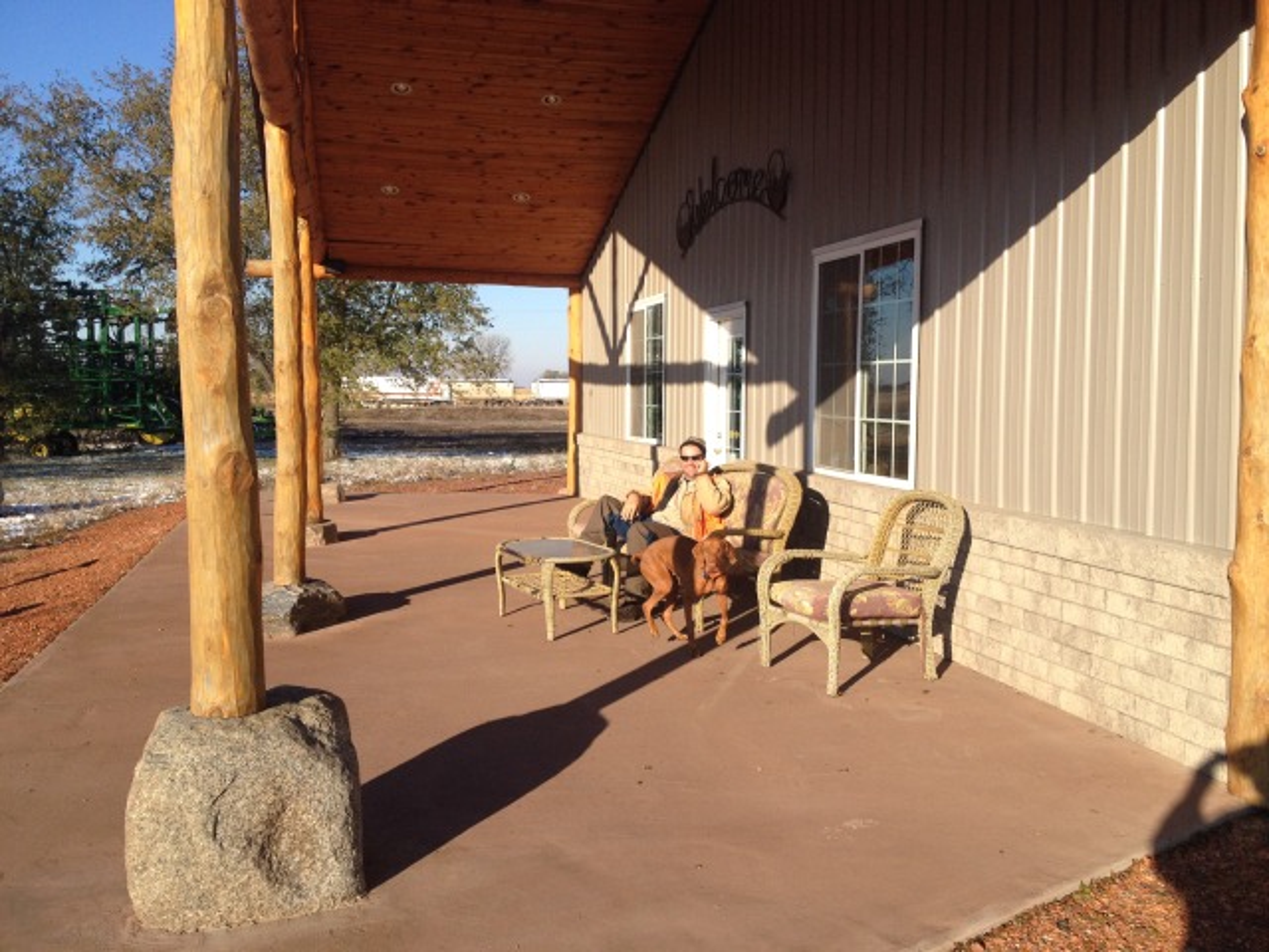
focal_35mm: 35
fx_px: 1283
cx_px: 634
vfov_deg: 40.7
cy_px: 476
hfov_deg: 52.6
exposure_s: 1/1381
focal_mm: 4.28
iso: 50
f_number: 2.4
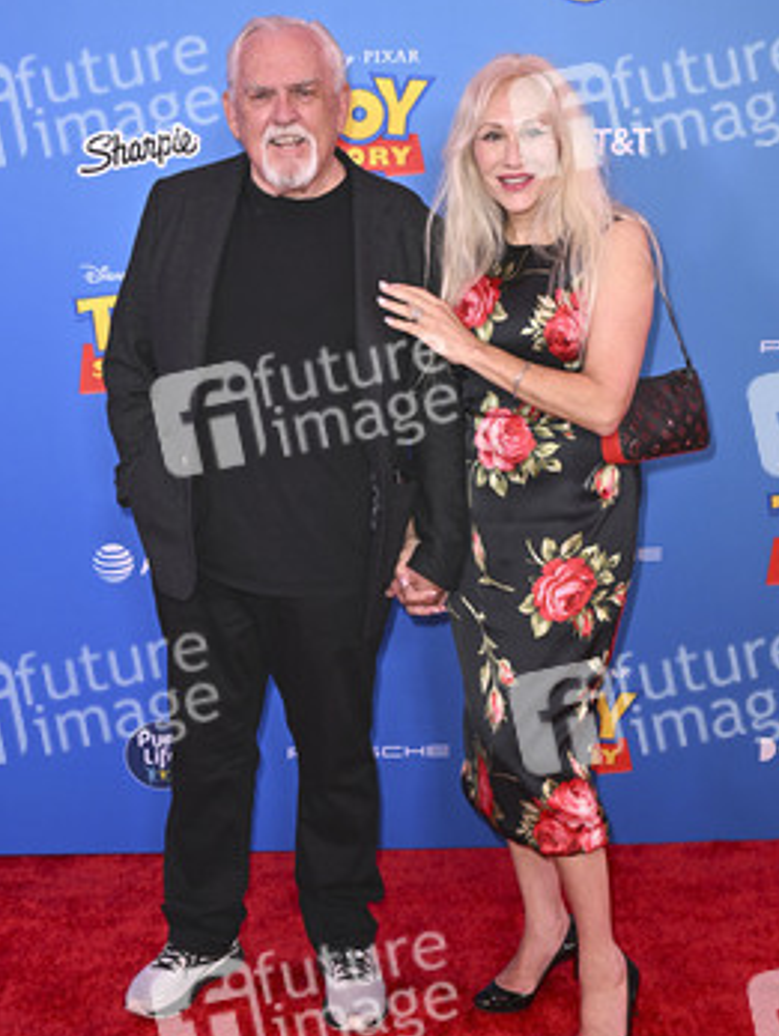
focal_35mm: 52
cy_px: 555
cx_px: 391
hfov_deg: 28.1
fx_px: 1557
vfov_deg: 36.8
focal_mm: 47
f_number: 6.3
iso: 1250
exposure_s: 1/250
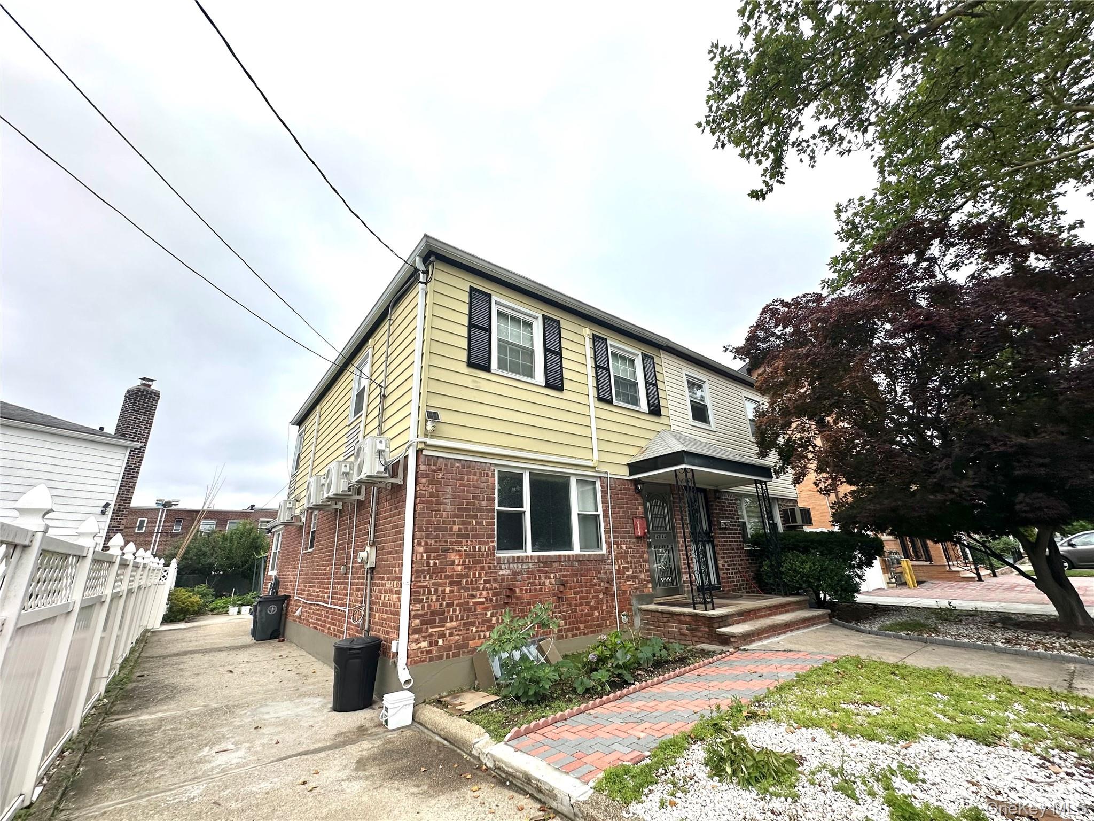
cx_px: 547
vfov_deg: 85.7
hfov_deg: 102.1
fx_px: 442
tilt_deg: +19.8
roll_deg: +1.9
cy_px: 410
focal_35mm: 14
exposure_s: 1/2174
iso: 50
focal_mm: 2.22
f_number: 2.2
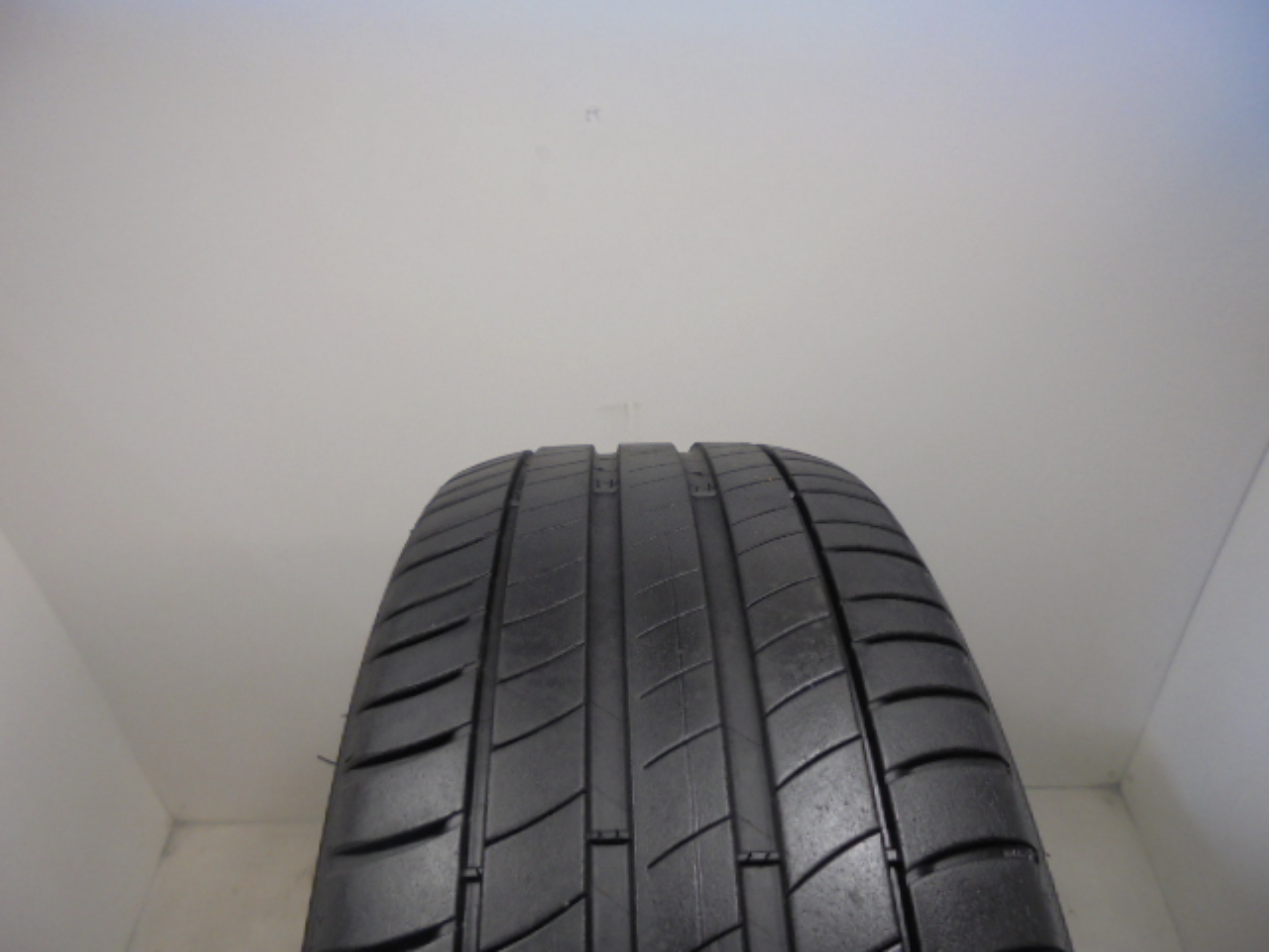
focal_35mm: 26
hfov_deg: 67.3
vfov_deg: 53.1
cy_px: 476
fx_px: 953
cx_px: 634
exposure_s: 1/30
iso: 100
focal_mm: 4.6
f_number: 3.5
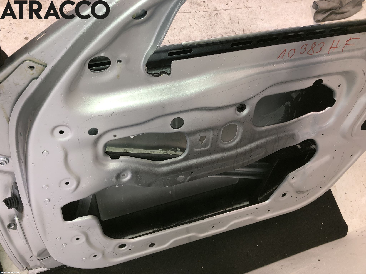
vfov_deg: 49.7
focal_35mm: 28
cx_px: 183
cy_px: 137
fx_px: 296
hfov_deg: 63.4
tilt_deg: -69.0
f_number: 1.8
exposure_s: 1/18
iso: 32
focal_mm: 3.99
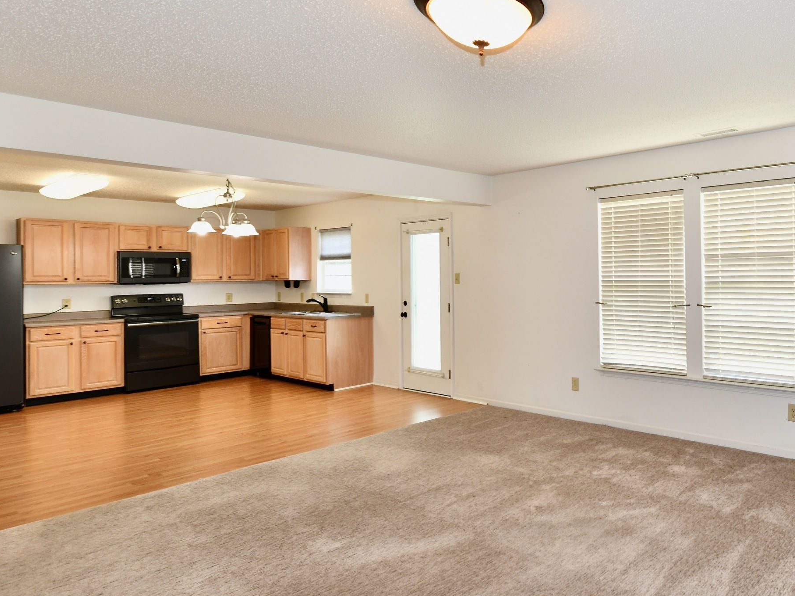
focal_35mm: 23
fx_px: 528
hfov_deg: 68.4
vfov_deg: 58.9
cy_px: 288
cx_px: 611
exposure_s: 1/60
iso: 640
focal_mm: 14
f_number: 6.3
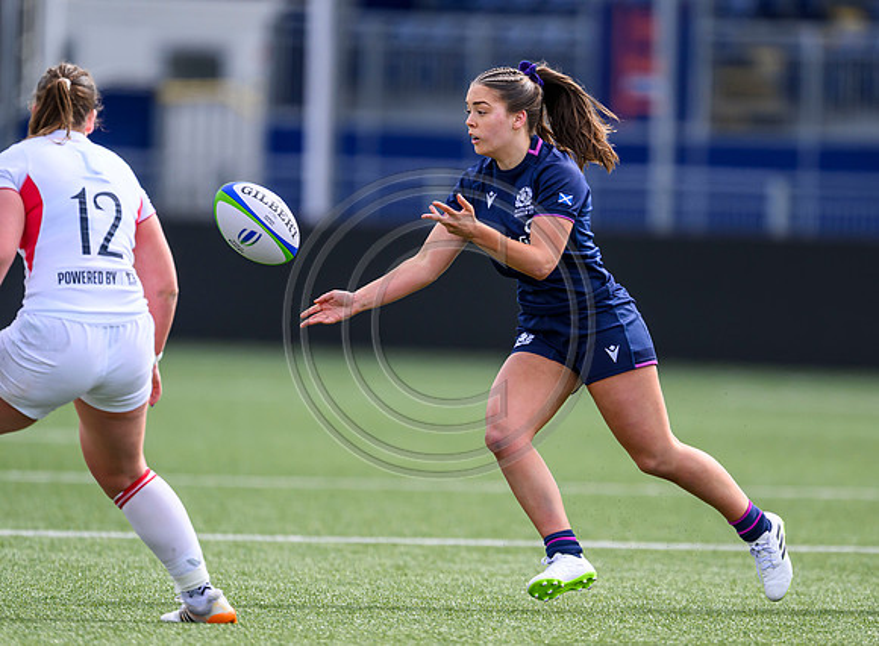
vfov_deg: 2.0
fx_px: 18486
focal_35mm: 733
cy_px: 310
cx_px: 589
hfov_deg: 2.7
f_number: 4
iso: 500
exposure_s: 1/2000
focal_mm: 560
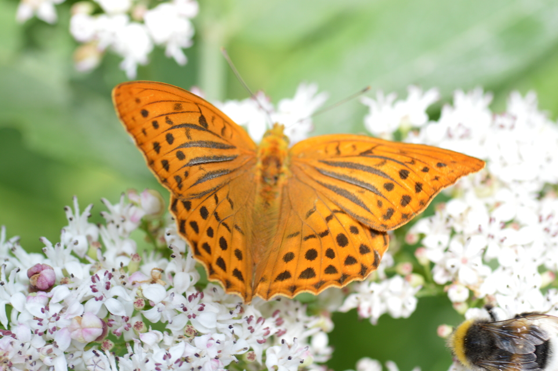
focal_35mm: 150
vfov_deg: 9.1
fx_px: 2323
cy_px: 186
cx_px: 279
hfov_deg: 13.7
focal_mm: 100
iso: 220
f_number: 8
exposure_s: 1/250
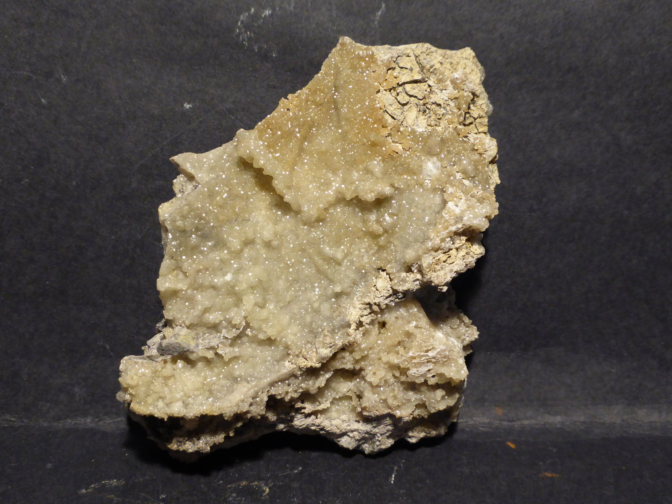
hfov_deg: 38.9
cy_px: 252
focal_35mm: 49
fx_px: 951
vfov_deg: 29.7
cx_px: 336
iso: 400
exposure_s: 1/15
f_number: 4.2
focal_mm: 8.5
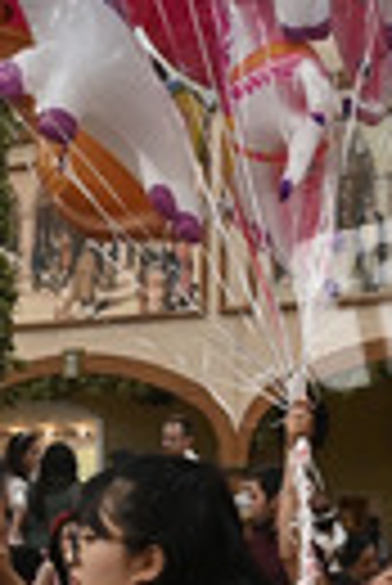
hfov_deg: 10.6
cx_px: 115
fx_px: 2101
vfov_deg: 15.7
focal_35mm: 129
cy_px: 58
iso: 5000
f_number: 8
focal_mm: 28
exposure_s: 1/250
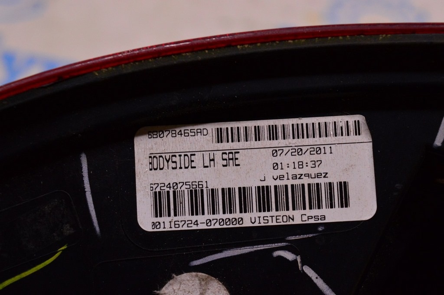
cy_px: 148
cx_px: 222
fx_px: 1017
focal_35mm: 82
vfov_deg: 16.5
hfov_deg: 24.6
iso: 1600
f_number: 8
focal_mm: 55
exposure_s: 1/125
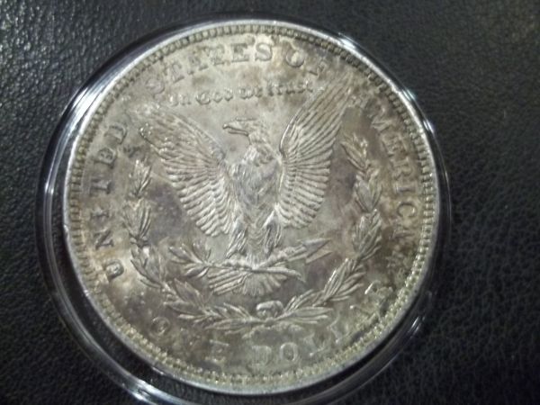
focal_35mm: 36
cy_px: 202
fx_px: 562
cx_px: 270
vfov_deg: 39.7
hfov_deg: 51.4
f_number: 3.1
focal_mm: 6.5
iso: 242
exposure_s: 1/8
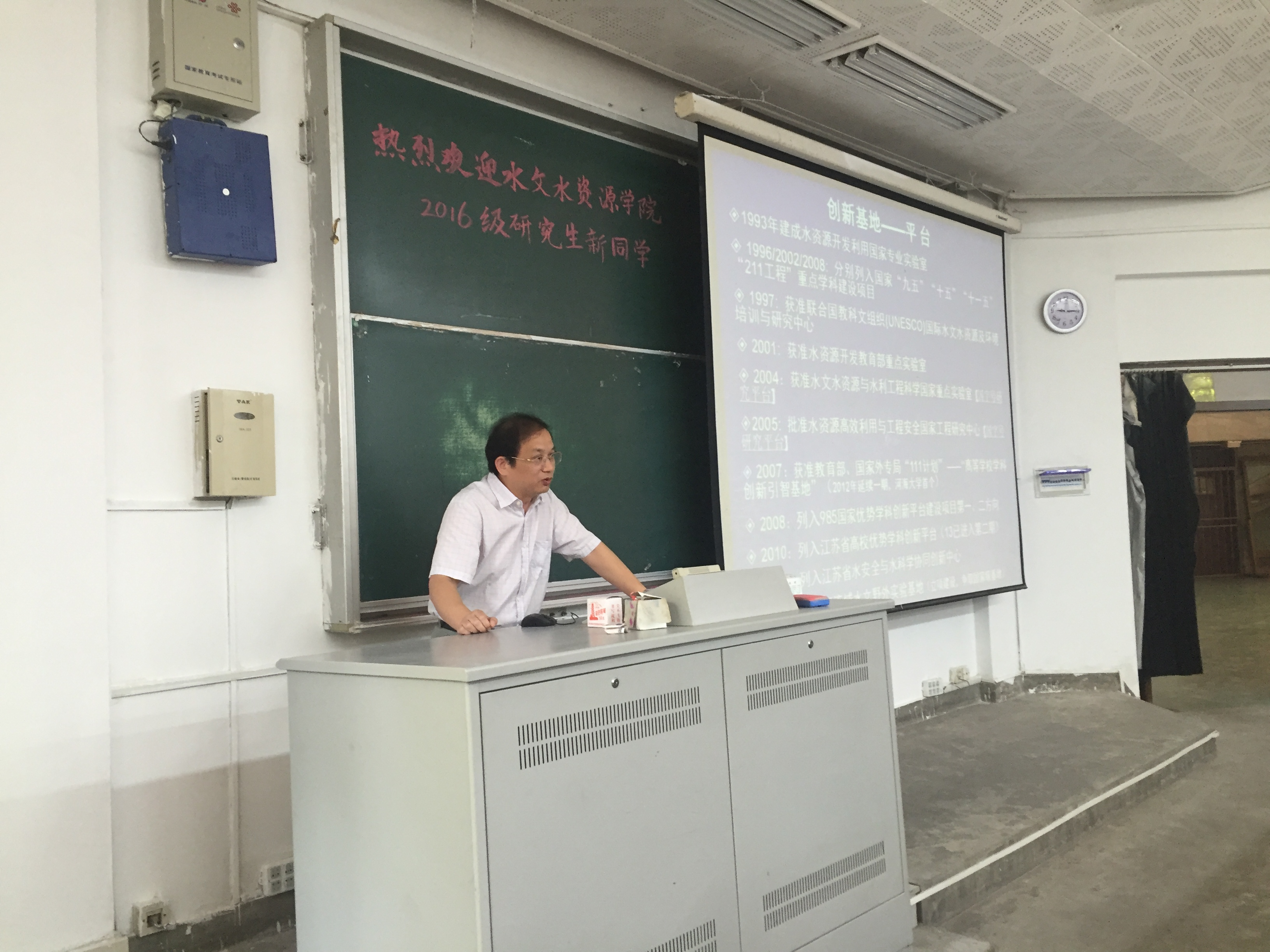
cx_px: 635
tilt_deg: +1.0
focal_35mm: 29
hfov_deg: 61.7
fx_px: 1064
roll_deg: +2.1
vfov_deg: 48.2
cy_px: 476
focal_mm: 4.15
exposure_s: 1/33
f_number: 2.2
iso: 160
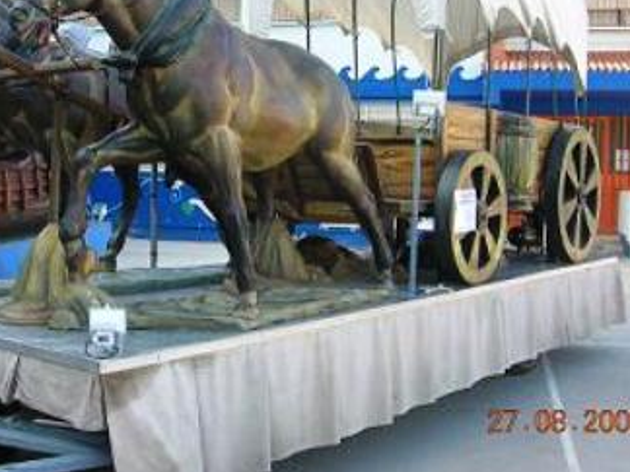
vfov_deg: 30.7
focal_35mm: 47
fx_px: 855
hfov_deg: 40.4
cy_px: 163
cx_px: 272
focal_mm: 5.7
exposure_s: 1/46.7
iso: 50
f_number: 4.9
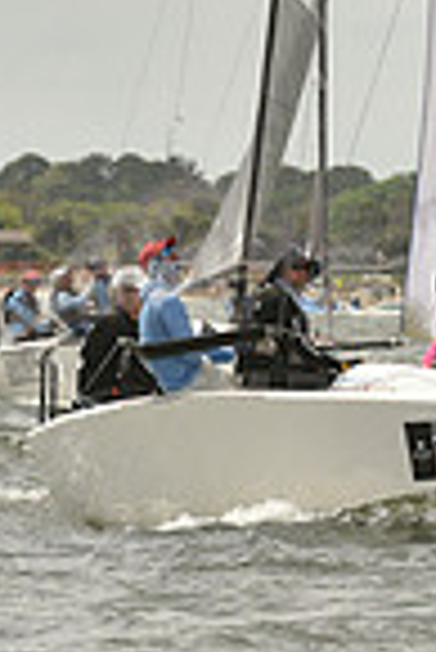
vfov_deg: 2.6
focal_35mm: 799
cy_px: -481
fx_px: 14480
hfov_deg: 1.7
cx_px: 694
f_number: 8
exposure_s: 1/1250
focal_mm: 200
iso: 320
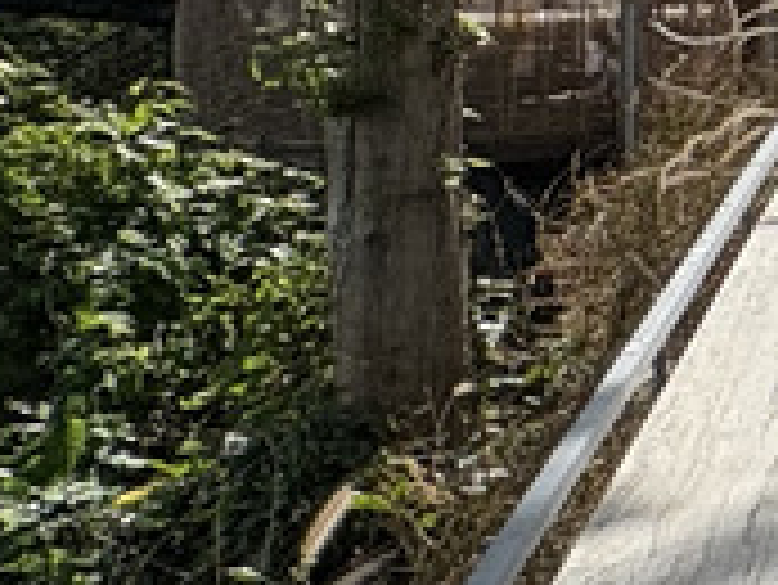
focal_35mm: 97
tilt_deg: +1.6
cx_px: 2415
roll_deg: +0.6
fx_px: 2182
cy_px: -256
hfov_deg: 11.0
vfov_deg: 14.4
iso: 50
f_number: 2.2
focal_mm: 2.22
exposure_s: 1/1637
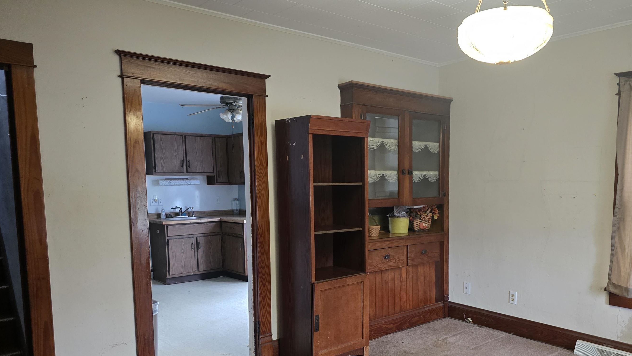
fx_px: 486
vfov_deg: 39.7
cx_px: 345
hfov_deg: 65.9
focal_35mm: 29
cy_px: 237
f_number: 1.7
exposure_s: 1/60
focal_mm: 6.3
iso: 640
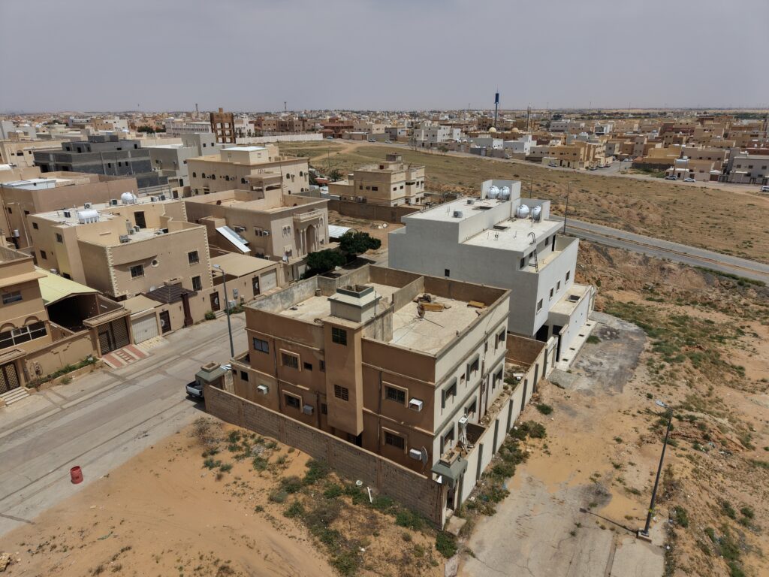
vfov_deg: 56.8
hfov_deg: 71.6
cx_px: 384
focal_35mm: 24
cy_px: 288
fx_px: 533
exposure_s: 1/8000
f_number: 1.8
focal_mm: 8.67
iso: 100
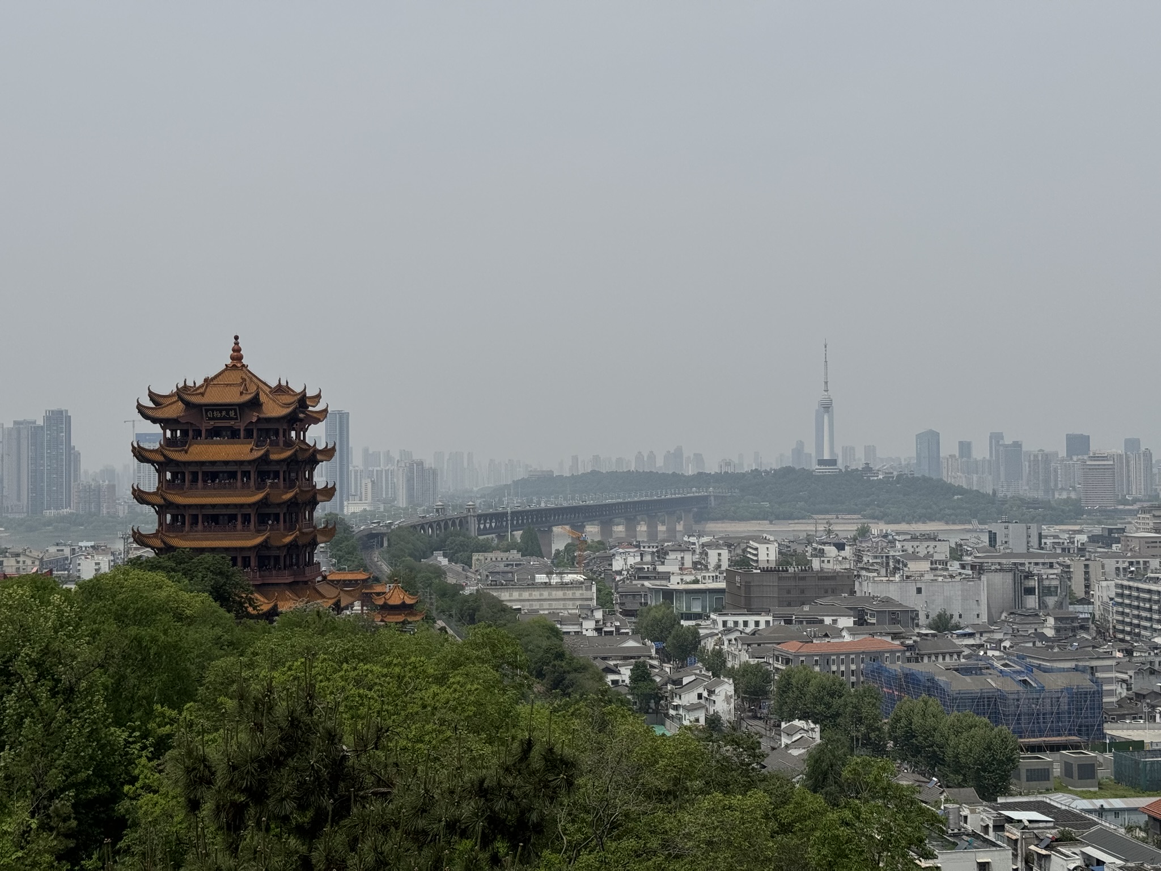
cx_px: 580
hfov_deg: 39.7
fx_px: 1610
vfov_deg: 30.3
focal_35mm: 48
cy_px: 436
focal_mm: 6.76
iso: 64
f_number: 1.78
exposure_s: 1/9009
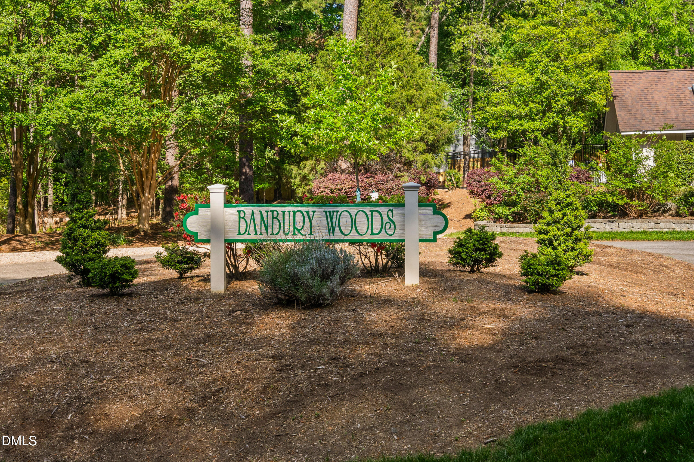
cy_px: 231
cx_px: 347
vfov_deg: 26.0
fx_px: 1002
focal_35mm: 52
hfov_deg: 38.2
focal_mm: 35
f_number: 8
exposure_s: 1/500
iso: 320
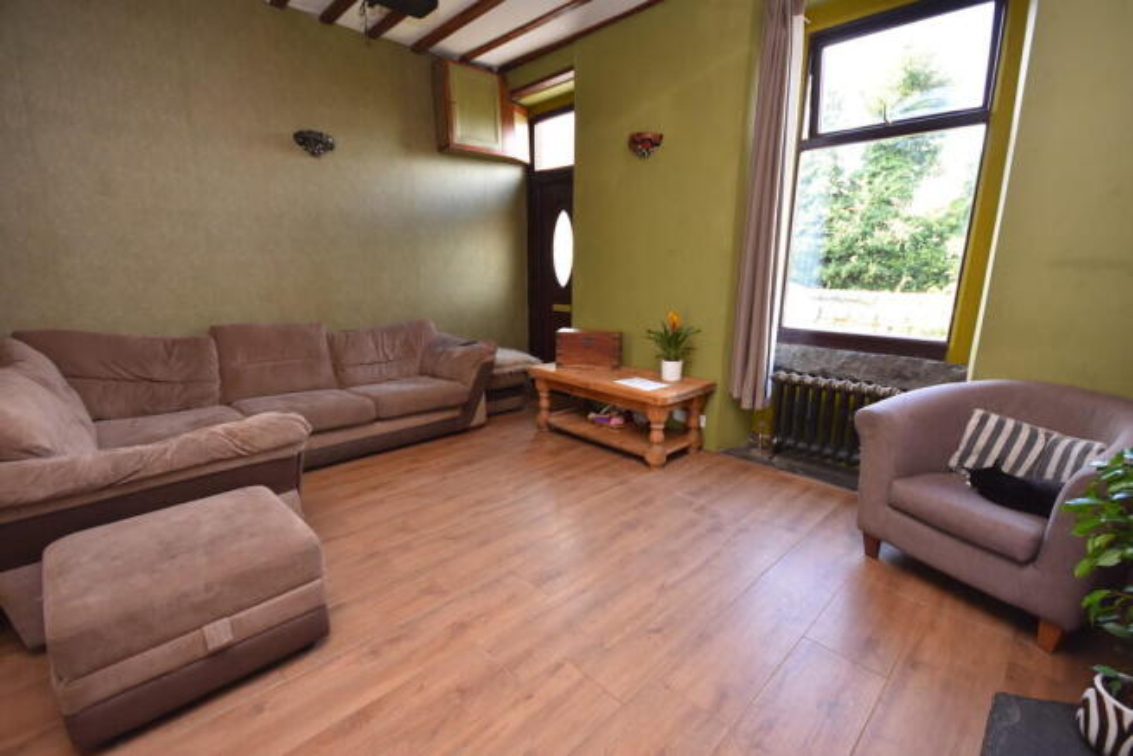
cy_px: 378
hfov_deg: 100.4
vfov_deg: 77.4
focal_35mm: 15
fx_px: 472
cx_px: 566
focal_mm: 10
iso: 560
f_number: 4
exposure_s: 1/60
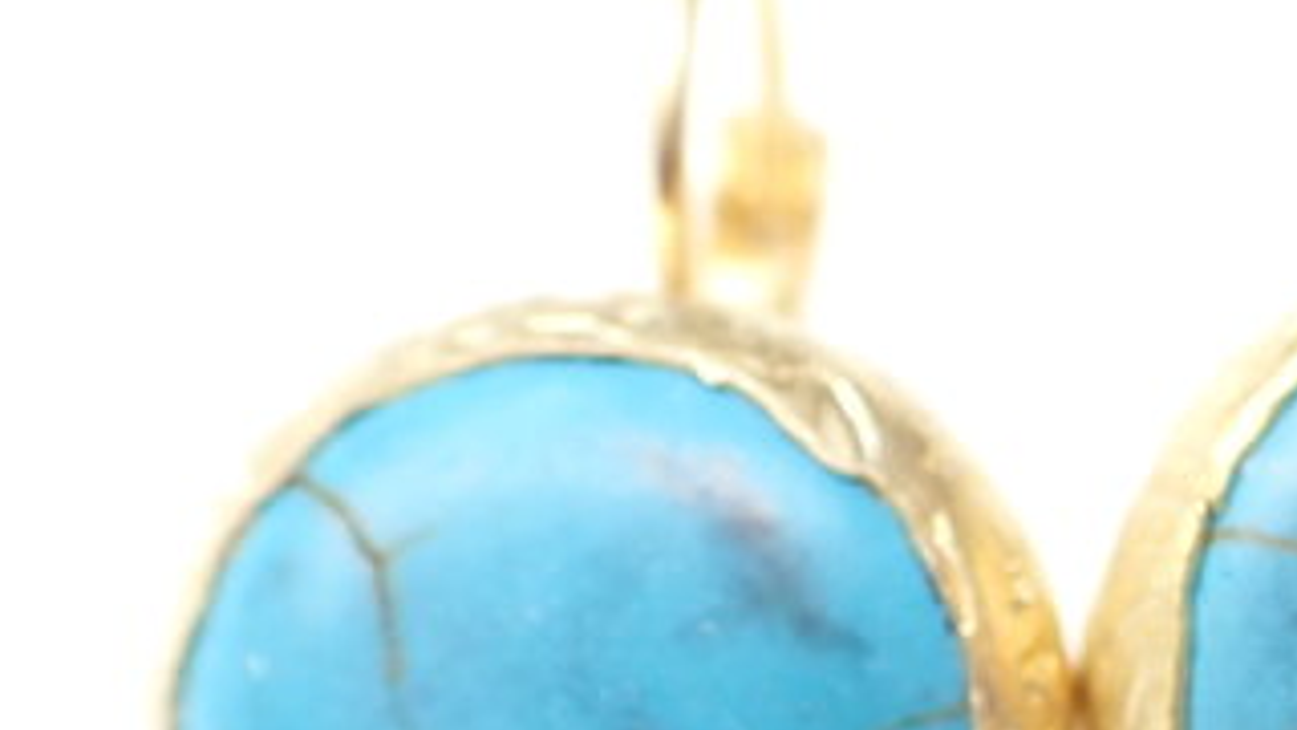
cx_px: 1194
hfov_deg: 23.7
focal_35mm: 87
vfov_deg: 13.8
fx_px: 2992
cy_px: 604
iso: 100
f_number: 3.2
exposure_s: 1/400
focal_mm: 5.4
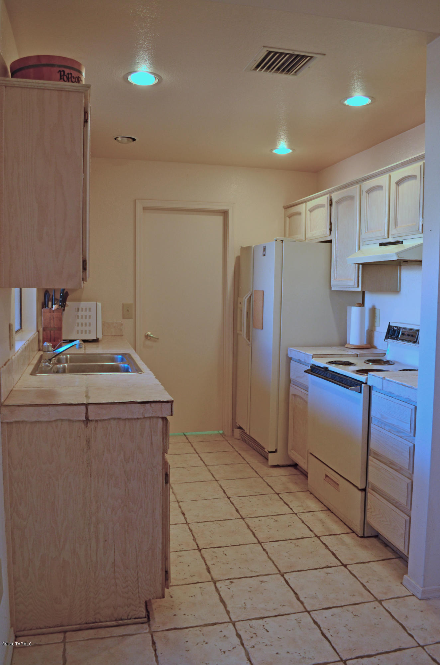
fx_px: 553
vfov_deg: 62.0
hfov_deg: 43.4
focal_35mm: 30
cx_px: 220
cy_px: 332
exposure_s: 1/100
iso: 400
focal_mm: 20
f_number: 5
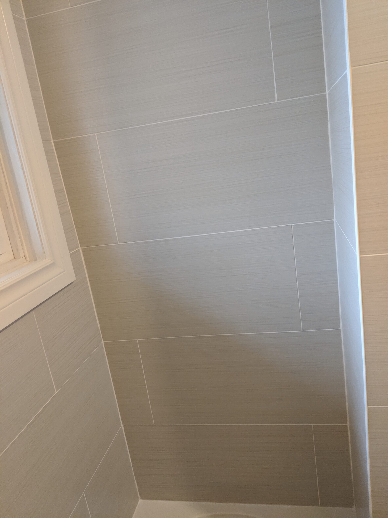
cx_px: 194
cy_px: 259
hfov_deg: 51.4
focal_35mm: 27
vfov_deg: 65.3
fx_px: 404
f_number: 1.8
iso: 418
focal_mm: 4.44
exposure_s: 1/120
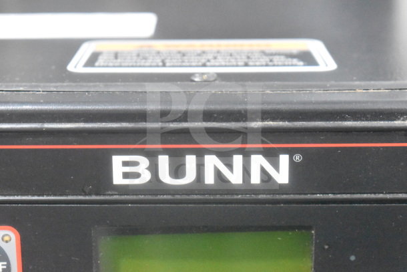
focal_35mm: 82
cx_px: 204
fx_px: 933
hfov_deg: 24.6
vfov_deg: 16.6
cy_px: 136
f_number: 5.6
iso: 16000
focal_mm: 55
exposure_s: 1/100
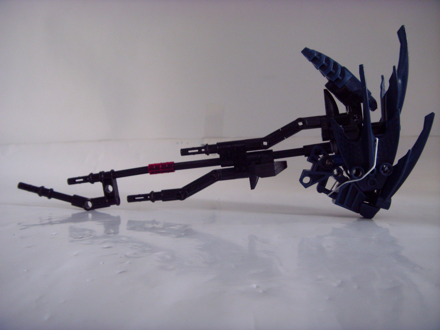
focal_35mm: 31
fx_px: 394
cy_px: 165
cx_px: 220
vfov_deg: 45.4
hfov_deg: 58.4
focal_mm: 6.3
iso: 300
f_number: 3.5
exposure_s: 1/15
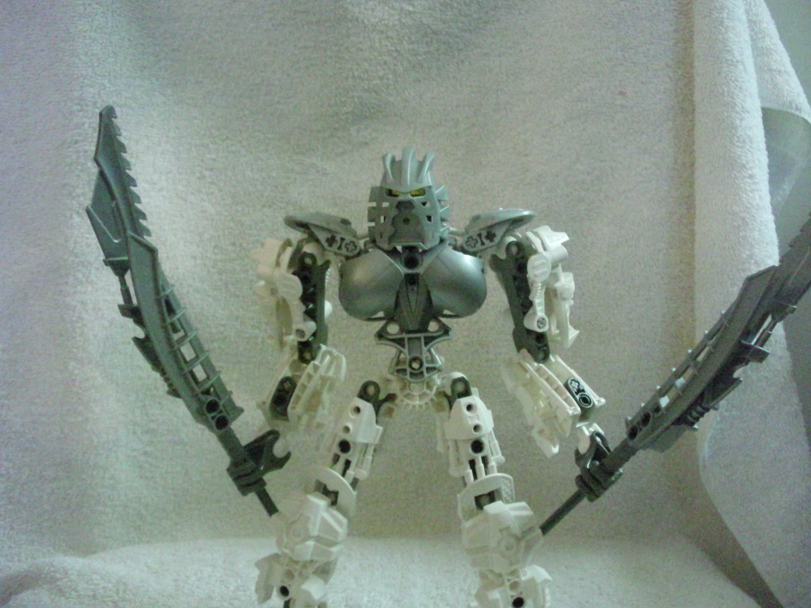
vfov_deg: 37.7
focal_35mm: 38
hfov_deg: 49.0
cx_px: 406
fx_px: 890
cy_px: 304
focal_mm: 6.3
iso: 1600
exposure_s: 1/29
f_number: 3.1
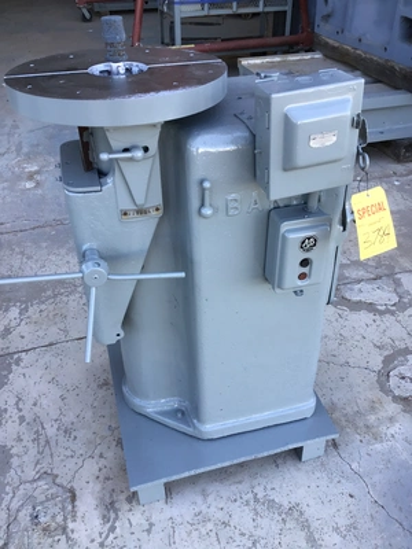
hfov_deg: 45.4
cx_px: 206
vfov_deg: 58.4
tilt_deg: -36.3
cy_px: 274
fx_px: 492
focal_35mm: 31
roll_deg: +2.4
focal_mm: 3.3
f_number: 2.4
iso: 40
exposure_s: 1/120
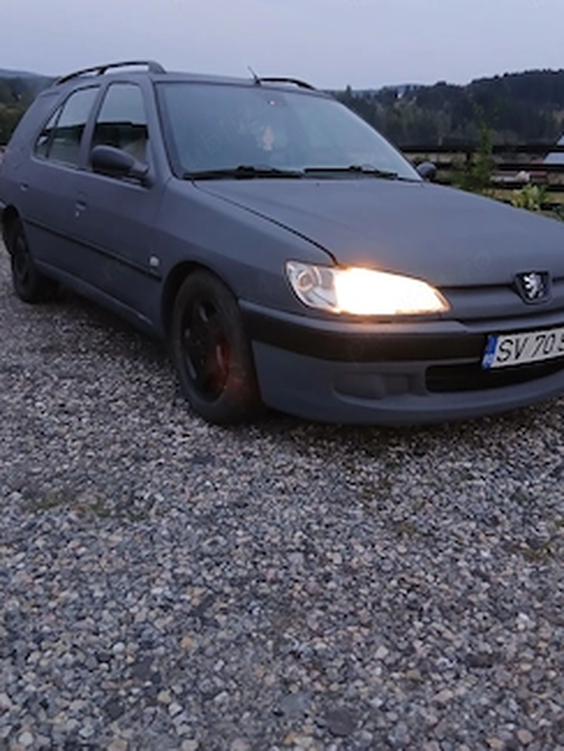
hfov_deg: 44.2
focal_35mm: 32
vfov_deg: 56.7
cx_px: 284
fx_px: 695
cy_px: 333
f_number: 1.8
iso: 400
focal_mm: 3.98
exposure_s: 1/25.1
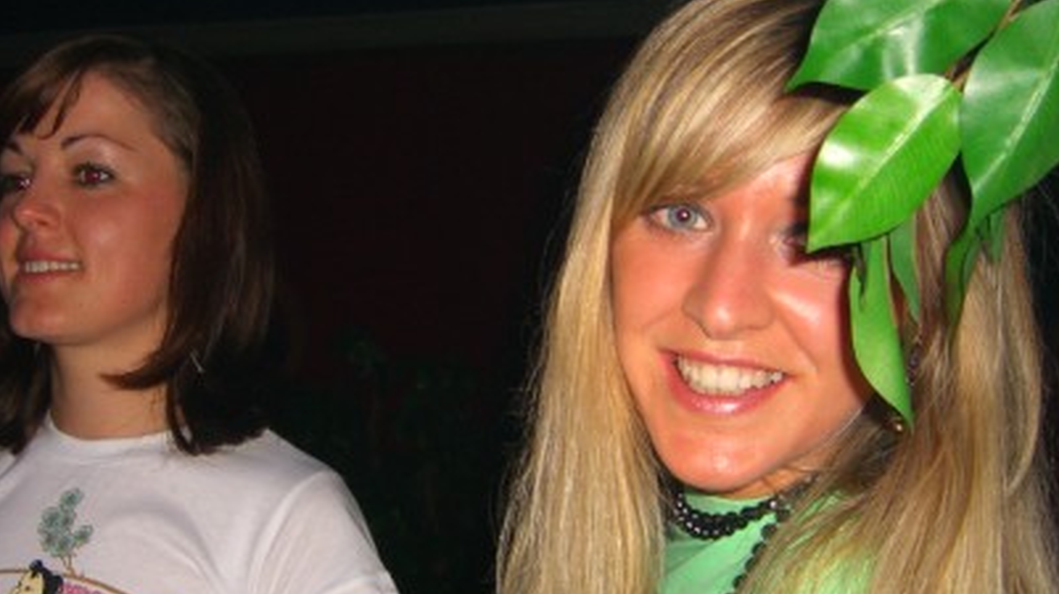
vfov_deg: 19.3
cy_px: 370
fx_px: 1740
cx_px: 428
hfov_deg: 33.8
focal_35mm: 62
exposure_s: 1/60
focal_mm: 7.9
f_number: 2.8
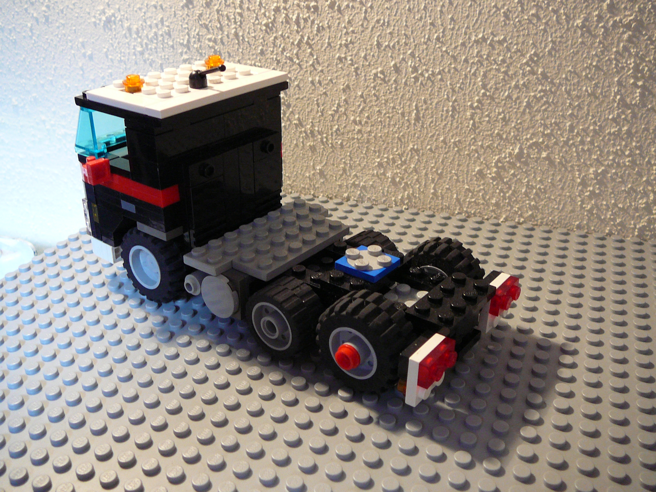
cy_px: 246
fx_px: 663
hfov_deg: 52.6
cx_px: 328
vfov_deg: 40.7
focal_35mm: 35
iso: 200
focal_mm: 5.2
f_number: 2.8
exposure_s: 1/25
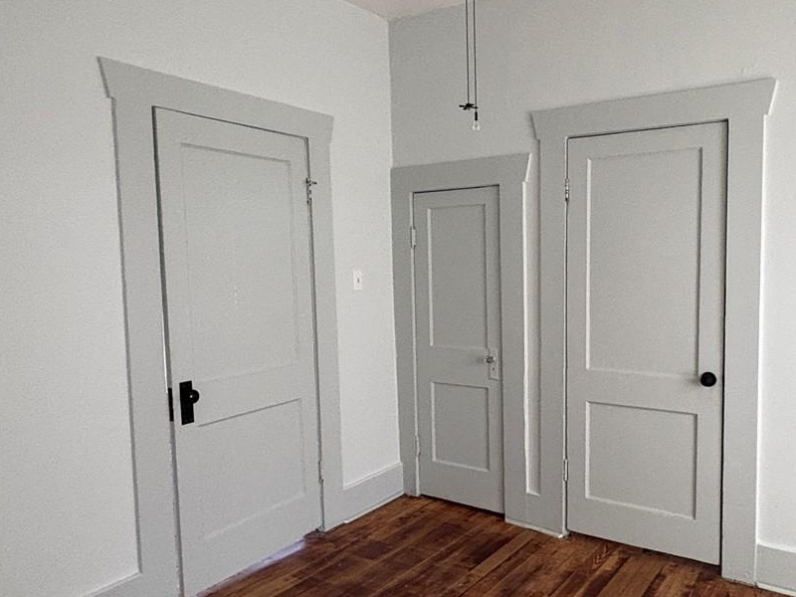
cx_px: 483
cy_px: 303
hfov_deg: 62.8
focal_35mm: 28
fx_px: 644
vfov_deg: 49.7
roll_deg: +1.2
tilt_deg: -3.2
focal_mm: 2.22
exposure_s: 1/60
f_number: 2.2
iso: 640
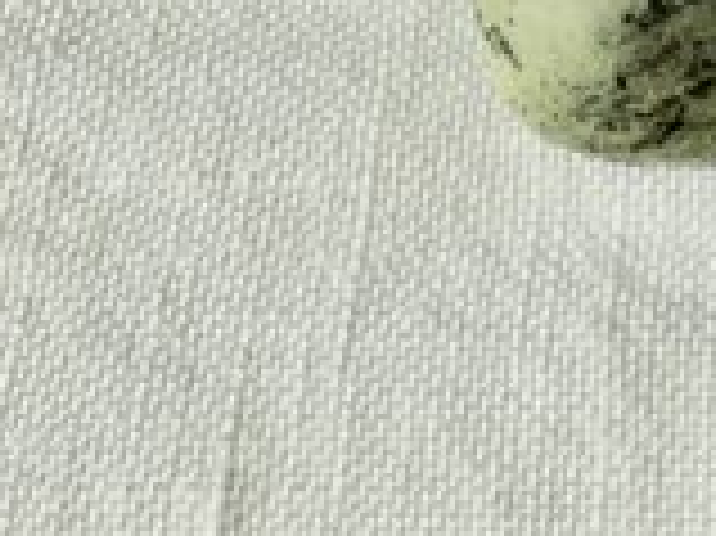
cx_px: 734
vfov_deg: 12.3
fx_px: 2418
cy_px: -162
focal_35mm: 117
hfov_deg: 16.5
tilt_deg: -56.0
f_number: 2.2
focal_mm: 4.15
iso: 25
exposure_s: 1/2653
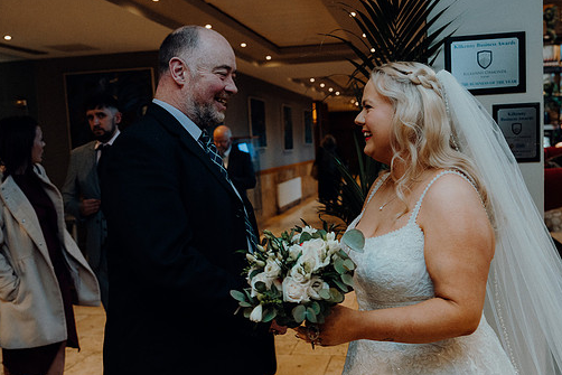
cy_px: 203
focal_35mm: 37
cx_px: 318
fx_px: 578
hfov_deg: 51.7
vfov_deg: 35.9
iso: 2500
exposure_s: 1/160
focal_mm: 32
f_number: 3.5
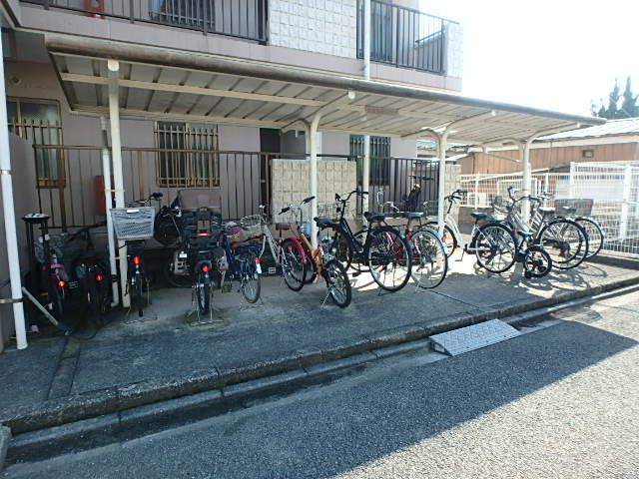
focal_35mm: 21
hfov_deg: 79.0
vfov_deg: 63.4
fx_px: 388
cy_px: 240
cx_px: 320
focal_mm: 3.7
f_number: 3.5
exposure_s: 1/250
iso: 125
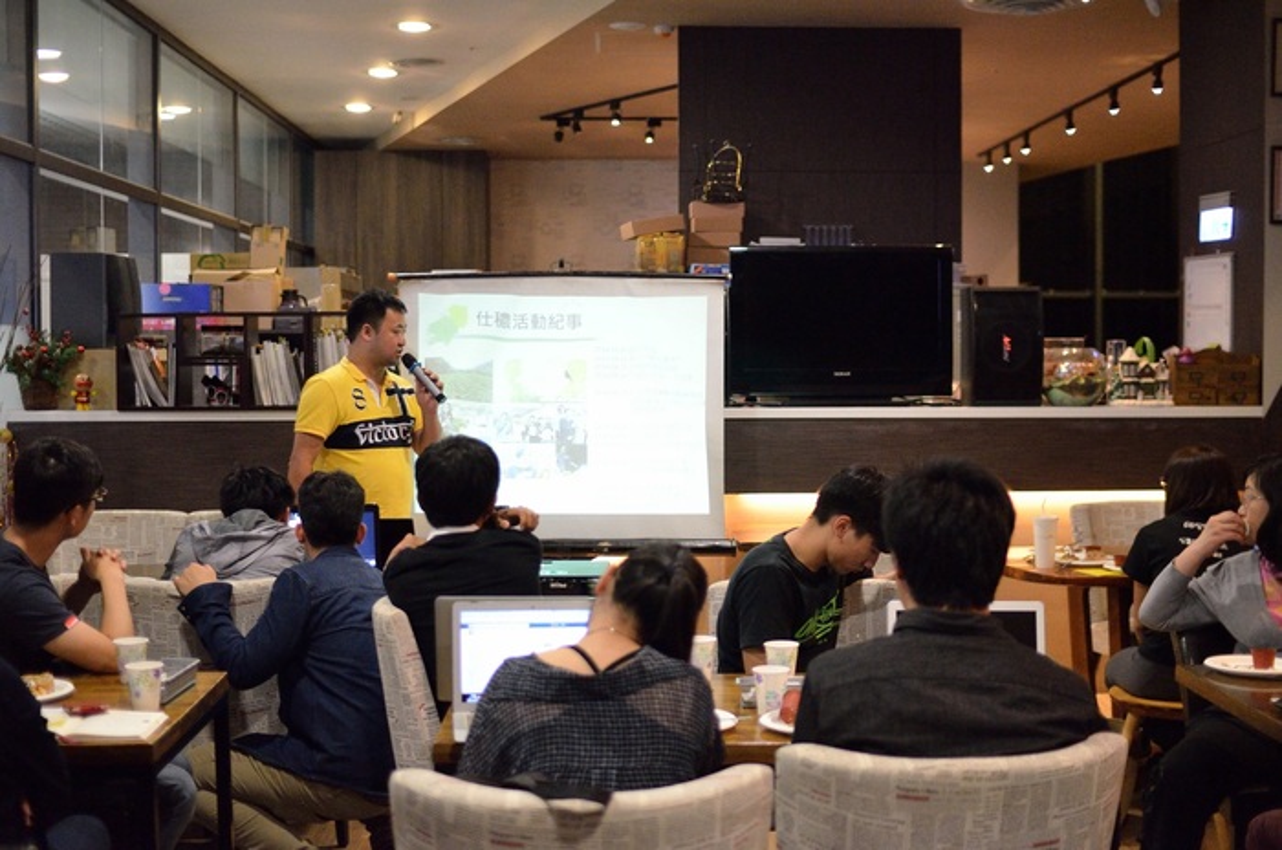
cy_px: 425
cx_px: 641
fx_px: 1600
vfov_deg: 29.8
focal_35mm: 45
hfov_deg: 43.7
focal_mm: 30
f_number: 1.6
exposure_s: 1/800
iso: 2000
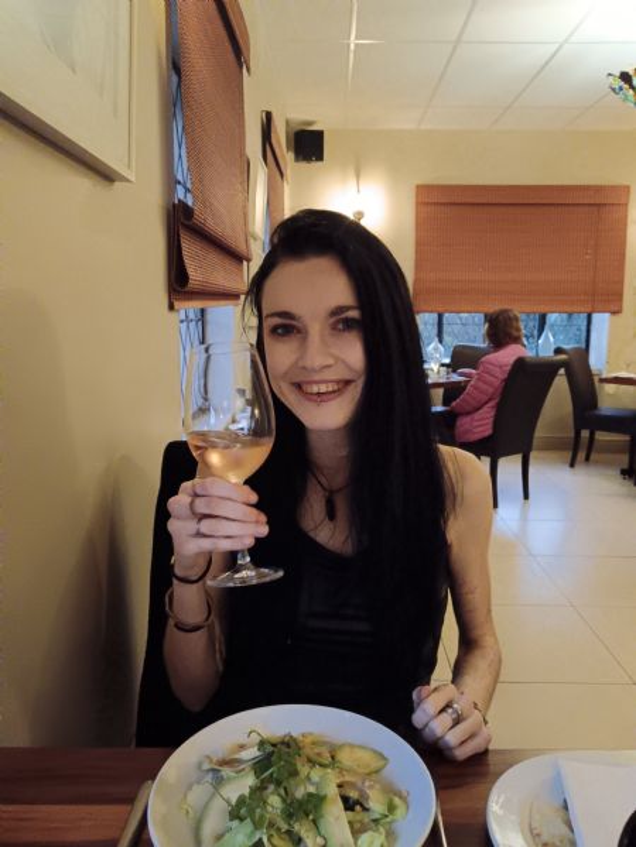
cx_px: 318
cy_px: 424
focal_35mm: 27
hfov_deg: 51.4
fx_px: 661
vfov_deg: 65.3
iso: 4294
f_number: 1.9
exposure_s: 1/33.3
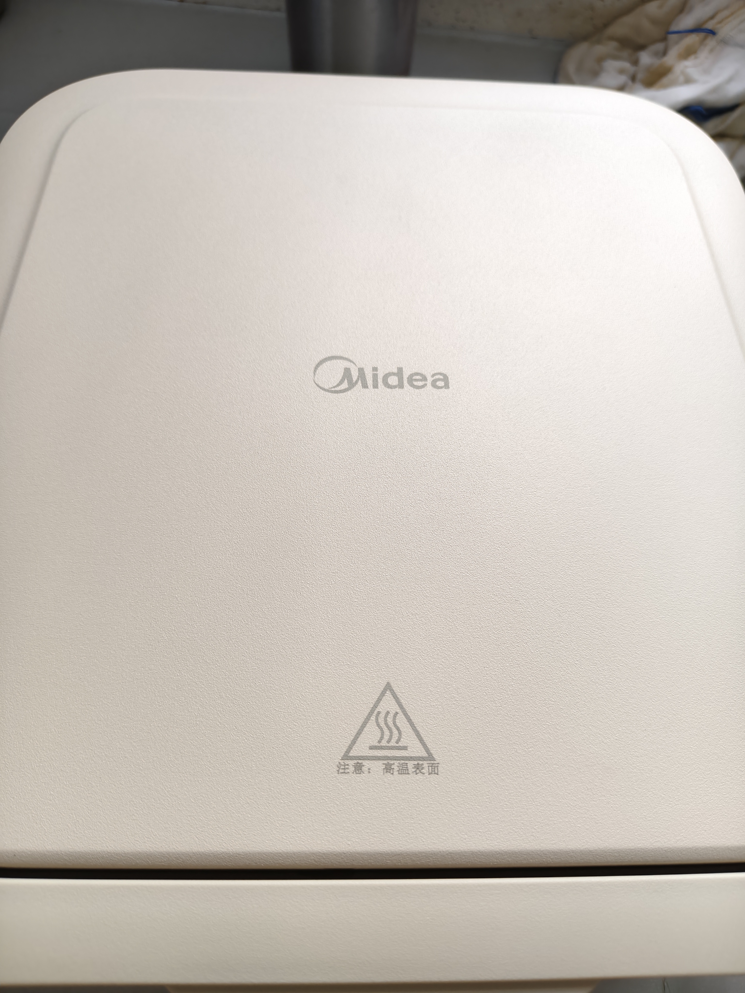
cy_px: 496
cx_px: 372
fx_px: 660
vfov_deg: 73.9
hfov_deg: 58.9
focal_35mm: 23
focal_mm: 5.56
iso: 146
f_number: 1.88
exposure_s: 1/100
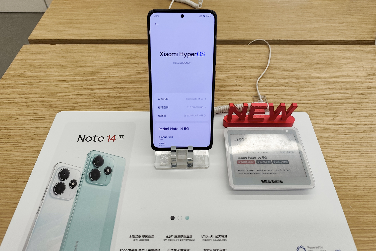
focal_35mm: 25
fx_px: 261
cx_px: 188
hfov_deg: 71.5
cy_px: 125
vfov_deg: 51.3
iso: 200
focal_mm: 5.84
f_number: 1.6
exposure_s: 1/575
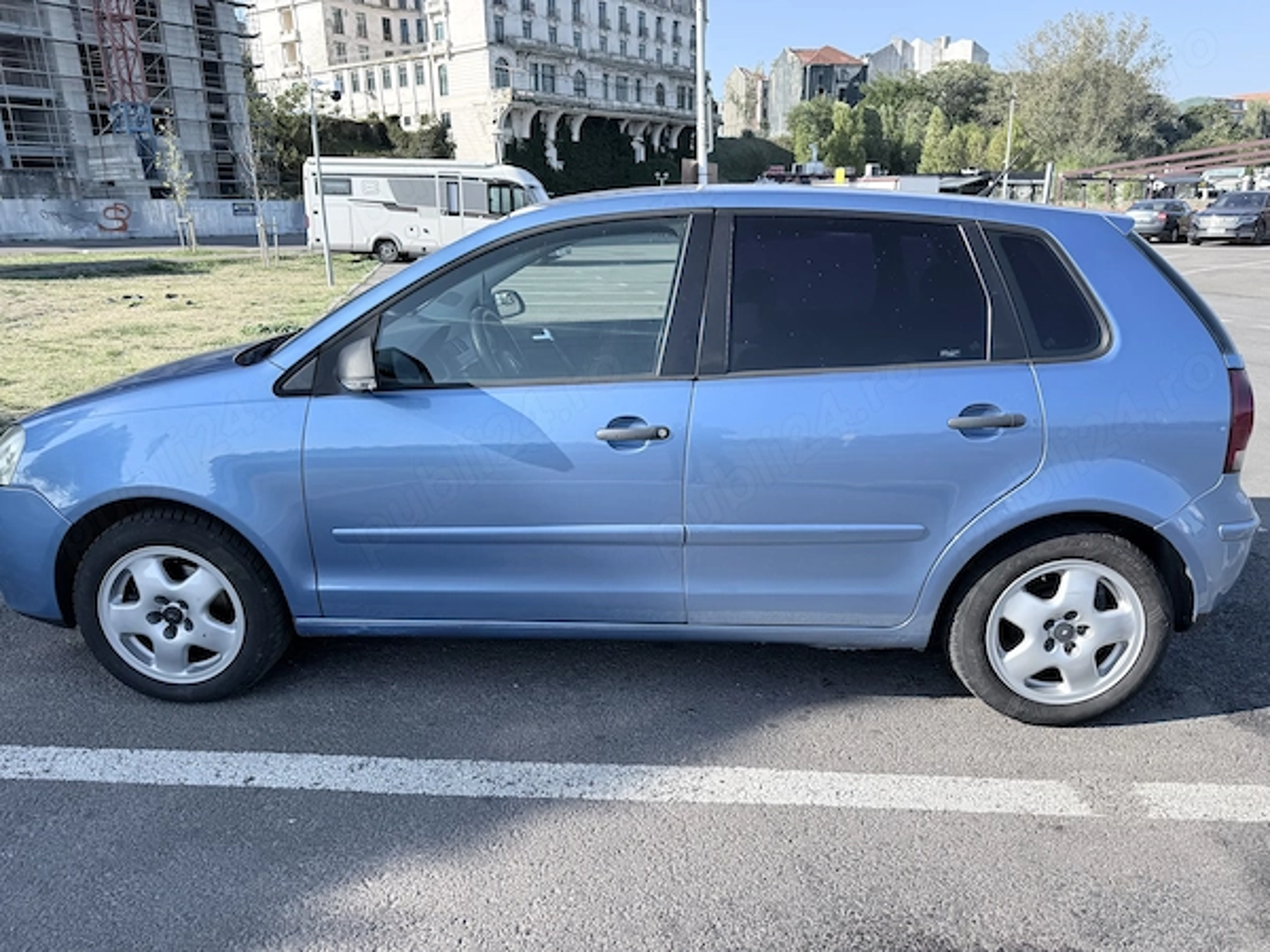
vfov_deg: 56.8
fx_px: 881
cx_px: 635
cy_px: 476
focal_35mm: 24
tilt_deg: -18.2
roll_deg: +2.2
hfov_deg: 71.6
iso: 100
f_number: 1.78
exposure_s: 1/2053
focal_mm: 6.76
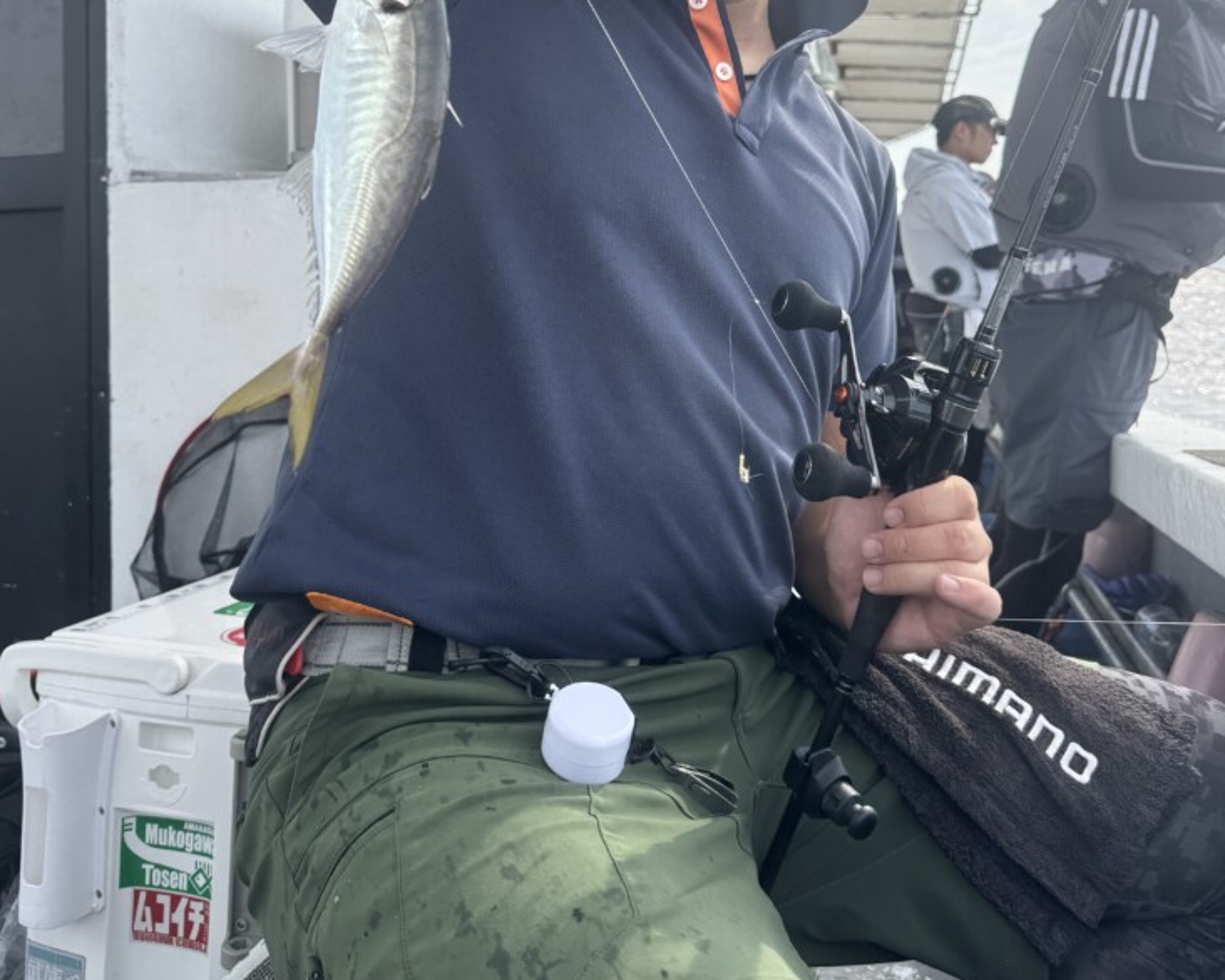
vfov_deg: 44.3
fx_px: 1160
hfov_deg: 55.6
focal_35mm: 32
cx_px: 607
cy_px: 242
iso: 80
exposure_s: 1/1524
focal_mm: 6.76
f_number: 1.78
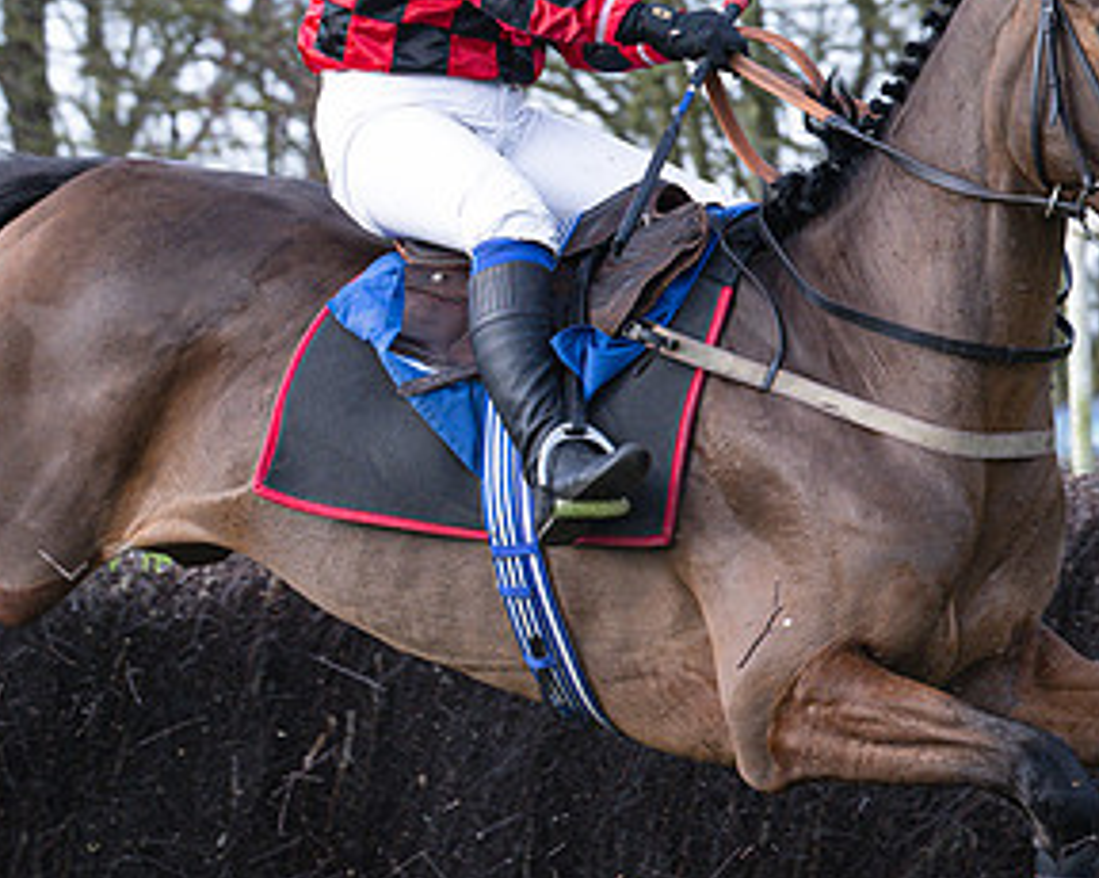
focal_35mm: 231
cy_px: 252
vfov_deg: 6.7
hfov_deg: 8.4
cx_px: 754
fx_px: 7508
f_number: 4
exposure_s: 1/1000
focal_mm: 70
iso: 400
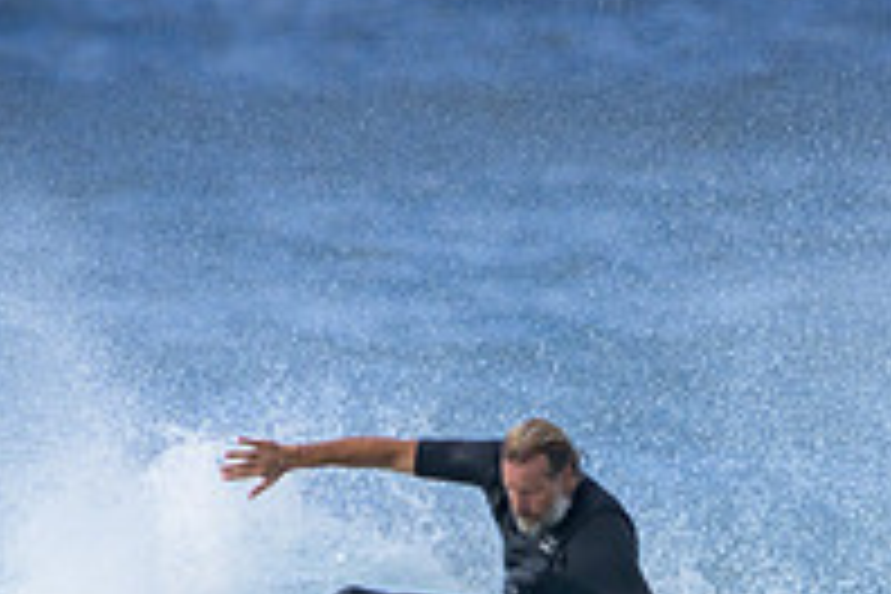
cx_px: 508
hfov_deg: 0.7
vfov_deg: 0.5
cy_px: 799
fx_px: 72660
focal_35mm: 2936
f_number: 11
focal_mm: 1000
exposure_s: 1/2000
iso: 800
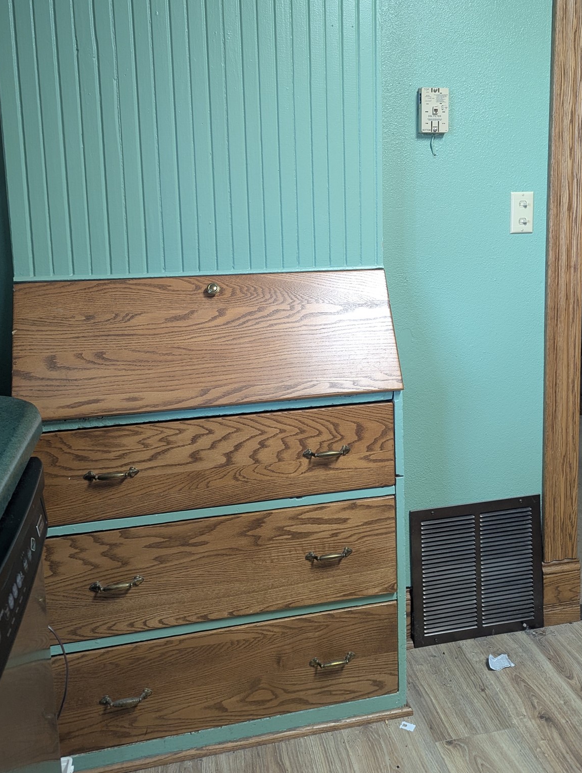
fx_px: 715
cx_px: 352
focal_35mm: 32
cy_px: 295
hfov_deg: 44.0
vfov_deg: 56.1
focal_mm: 6.81
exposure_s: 1/30
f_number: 1.85
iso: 164
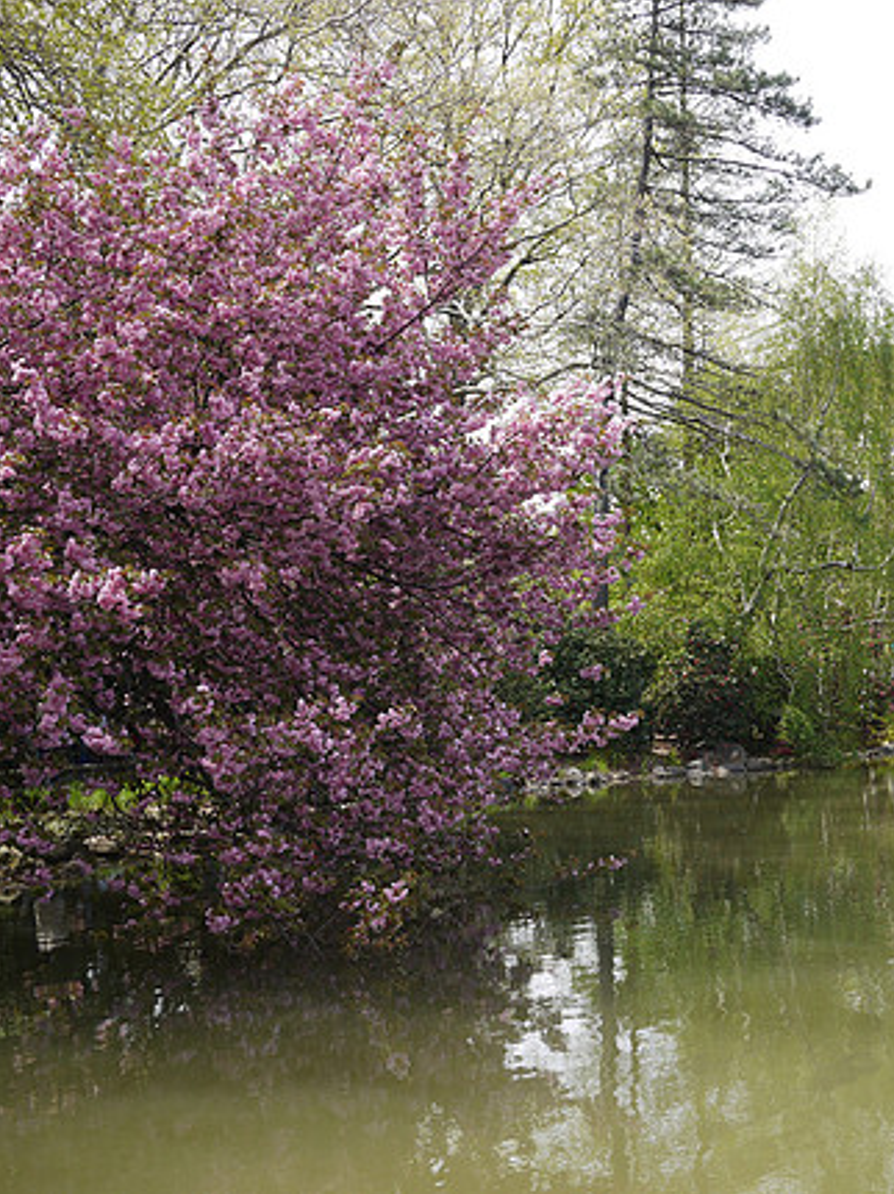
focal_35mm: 54
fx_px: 1861
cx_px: 641
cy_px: 596
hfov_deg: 26.7
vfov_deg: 35.6
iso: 100
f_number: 6.3
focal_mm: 20
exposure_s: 1/125
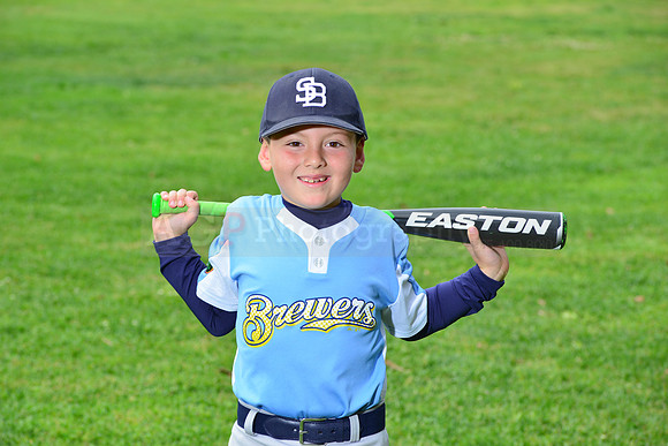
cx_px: 334
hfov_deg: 15.2
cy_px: 223
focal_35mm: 135
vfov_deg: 10.2
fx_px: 2505
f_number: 10
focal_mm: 135
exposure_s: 1/200
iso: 250
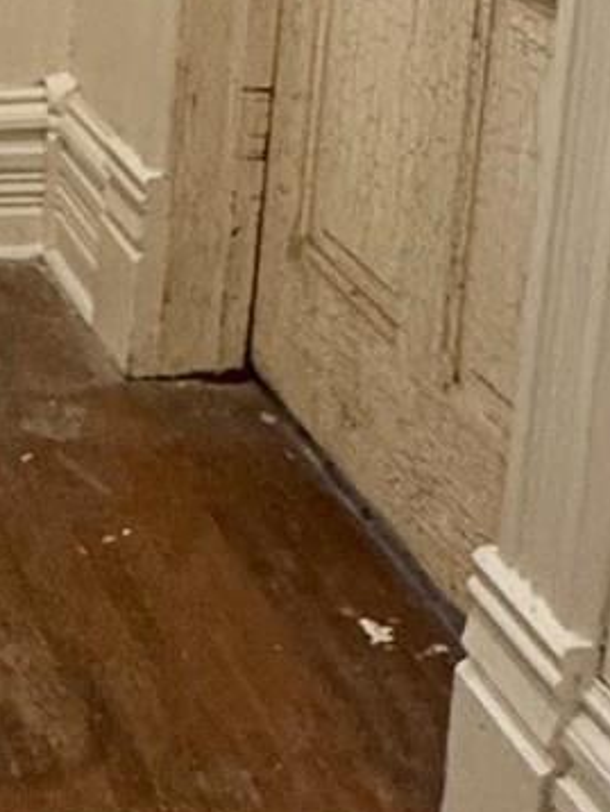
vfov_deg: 20.3
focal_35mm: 90
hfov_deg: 14.8
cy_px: -172
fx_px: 2112
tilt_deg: -11.0
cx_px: -406
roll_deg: -0.9
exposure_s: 1/60
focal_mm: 2.22
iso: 400
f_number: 2.2
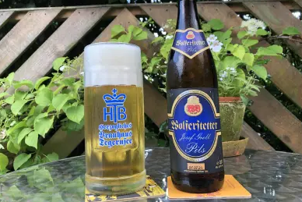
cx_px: 152
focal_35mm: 30
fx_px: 252
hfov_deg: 61.9
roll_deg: +0.9
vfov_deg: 43.6
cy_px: 92
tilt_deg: +3.8
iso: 64
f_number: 1.8
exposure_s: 1/120
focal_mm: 3.99
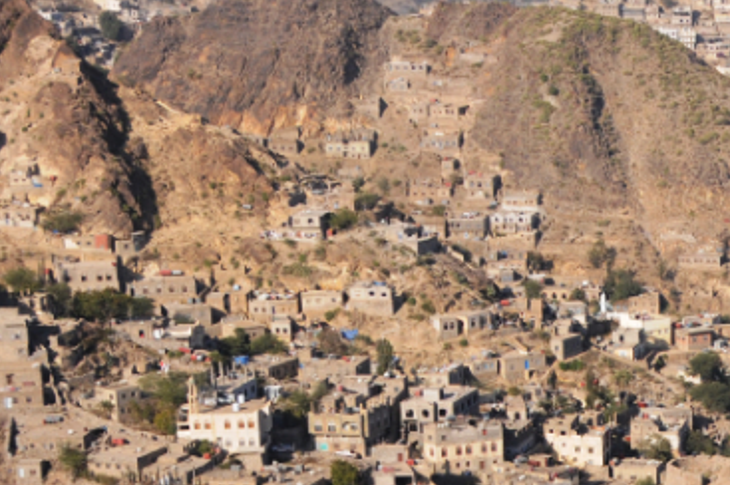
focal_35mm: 139
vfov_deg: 9.8
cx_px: 827
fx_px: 2816
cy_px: 457
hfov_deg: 14.4
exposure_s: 1/1600
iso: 400
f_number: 7.1
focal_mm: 34
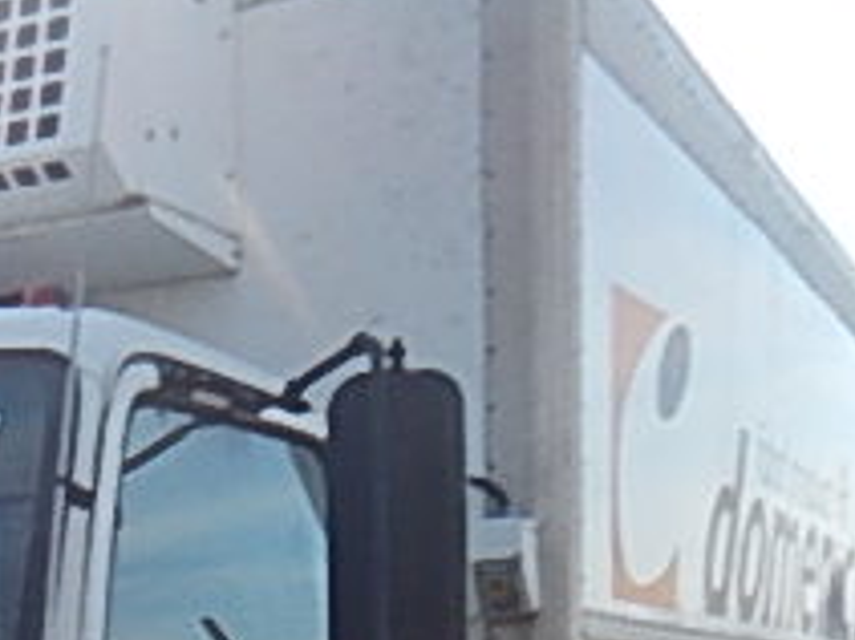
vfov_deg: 16.4
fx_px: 2098
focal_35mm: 85
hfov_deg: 21.8
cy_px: 822
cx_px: -77
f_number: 3.9
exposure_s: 1/800
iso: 125
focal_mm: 5
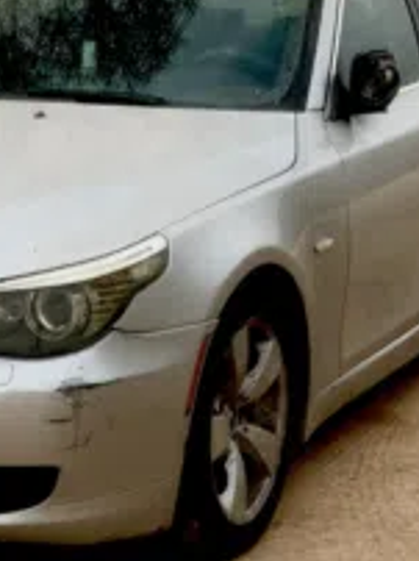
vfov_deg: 19.0
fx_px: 1666
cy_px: 408
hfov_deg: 14.3
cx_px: 155
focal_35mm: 103
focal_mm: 6
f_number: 2.4
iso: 16
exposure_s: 1/161
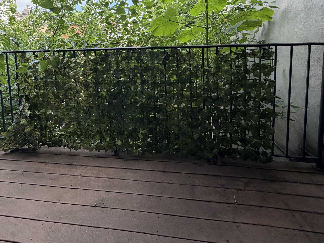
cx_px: 145
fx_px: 197
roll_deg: +2.8
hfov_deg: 78.8
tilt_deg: -4.4
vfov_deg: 60.1
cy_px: 62
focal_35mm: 21
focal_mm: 2.22
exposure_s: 1/223
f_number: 2.2
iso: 64
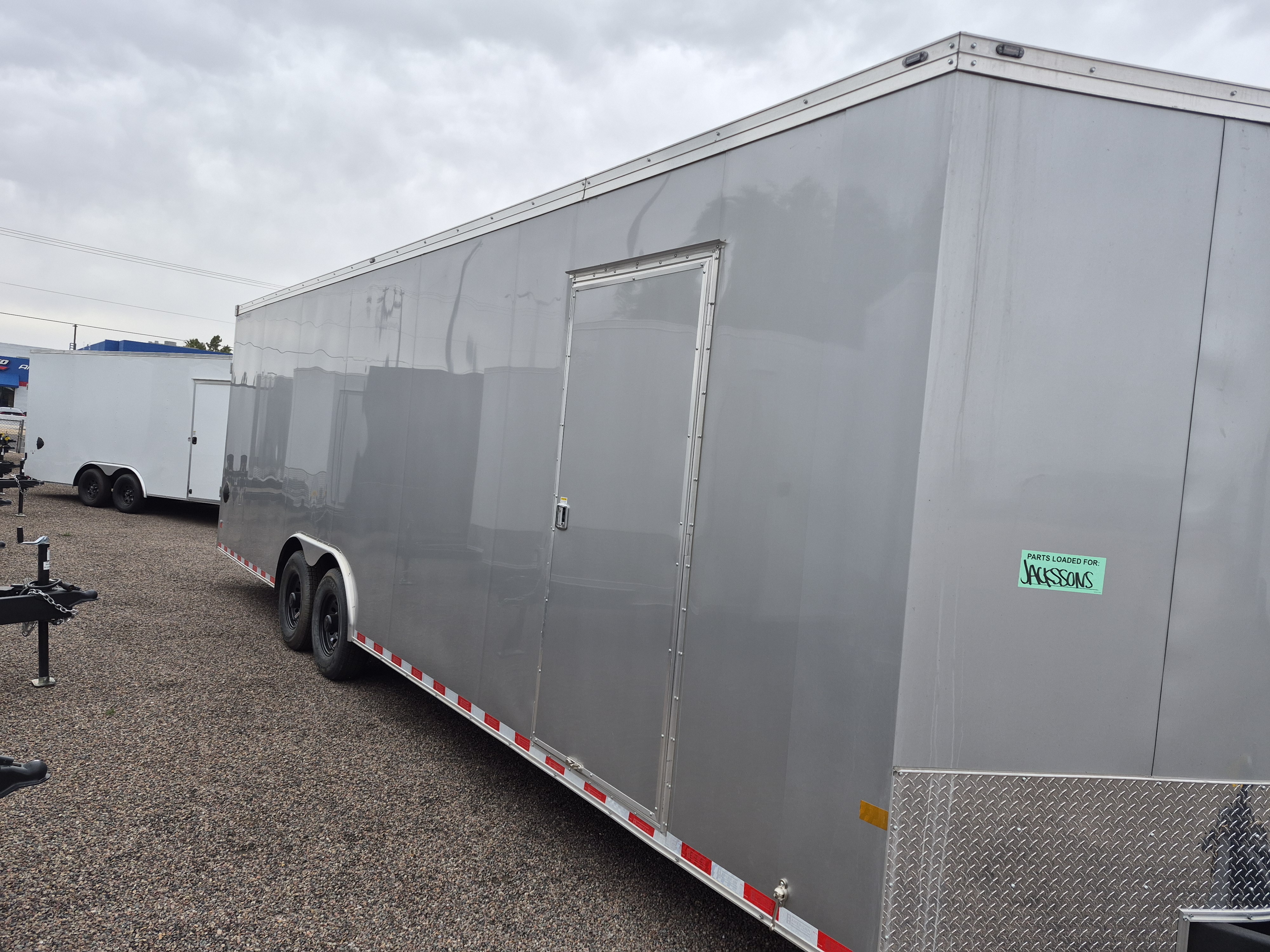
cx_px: 635
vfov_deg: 58.9
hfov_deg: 73.9
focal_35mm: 23
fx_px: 844
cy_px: 476
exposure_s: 1/1484
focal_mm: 5.4
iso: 80
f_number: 1.8
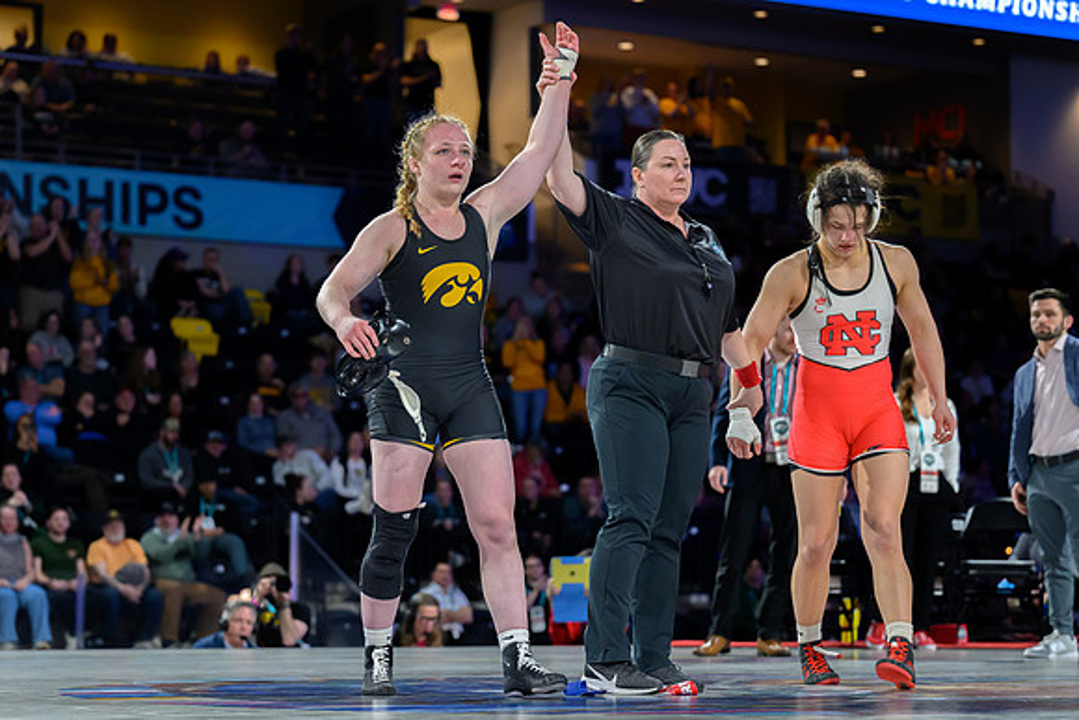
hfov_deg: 20.9
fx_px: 2923
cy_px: 360
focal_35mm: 97
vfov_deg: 14.0
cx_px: 442
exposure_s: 1/800
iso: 4500
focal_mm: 78
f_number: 2.8
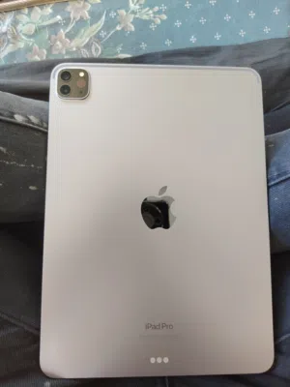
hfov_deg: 56.8
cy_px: 194
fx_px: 268
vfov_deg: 71.6
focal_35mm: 24
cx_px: 145
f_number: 1.75
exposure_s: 1/33.3
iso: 506
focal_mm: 5.25
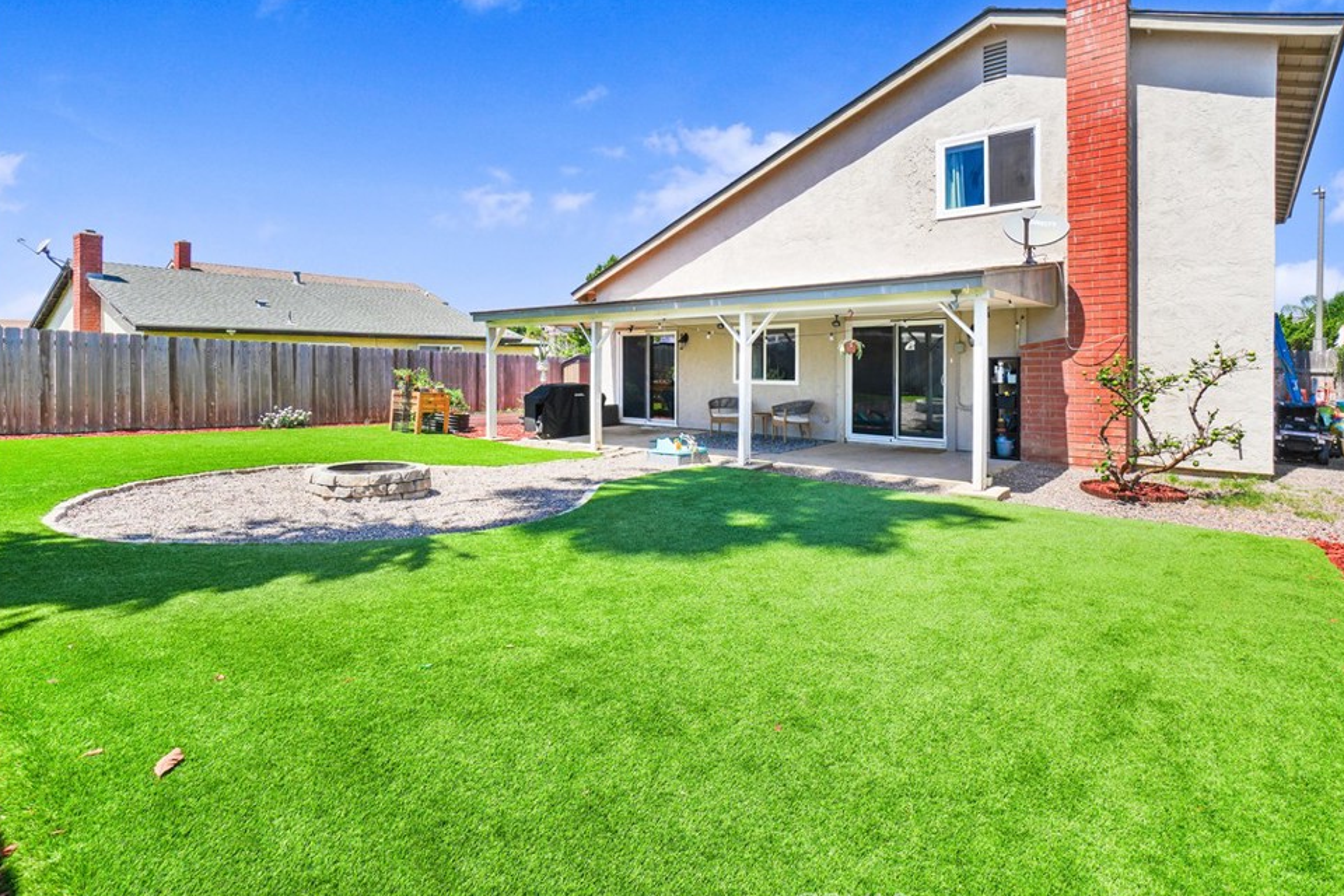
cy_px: 447
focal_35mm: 16
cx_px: 704
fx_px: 597
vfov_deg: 73.7
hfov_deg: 96.7
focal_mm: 10
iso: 100
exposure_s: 1/320
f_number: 8
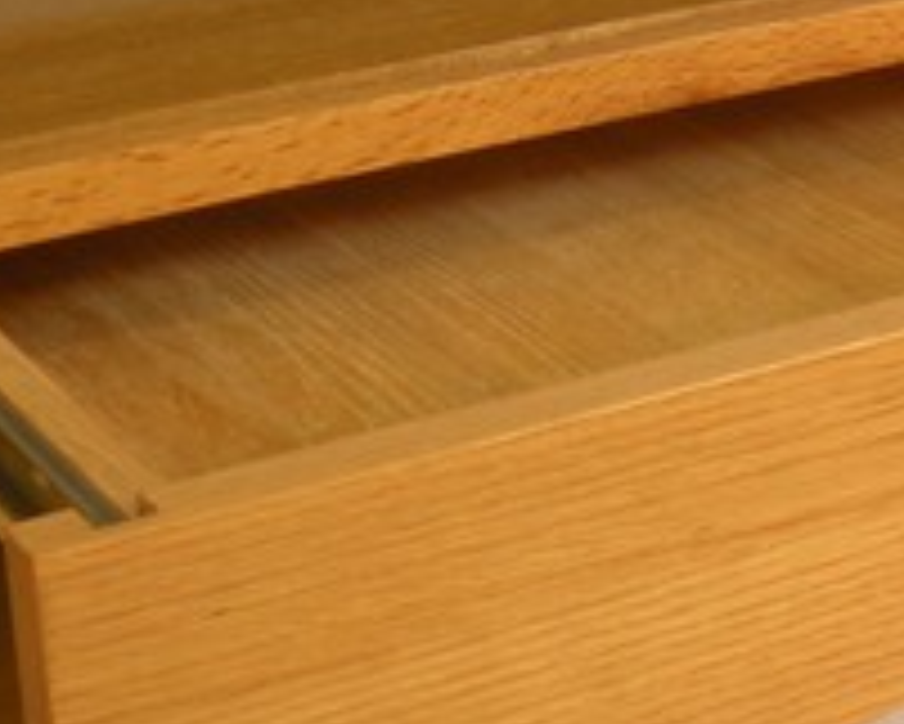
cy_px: 526
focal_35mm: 105
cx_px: 751
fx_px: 2811
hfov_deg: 18.1
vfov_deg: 14.6
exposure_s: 1/7
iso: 64
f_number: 3.5
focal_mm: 6.3
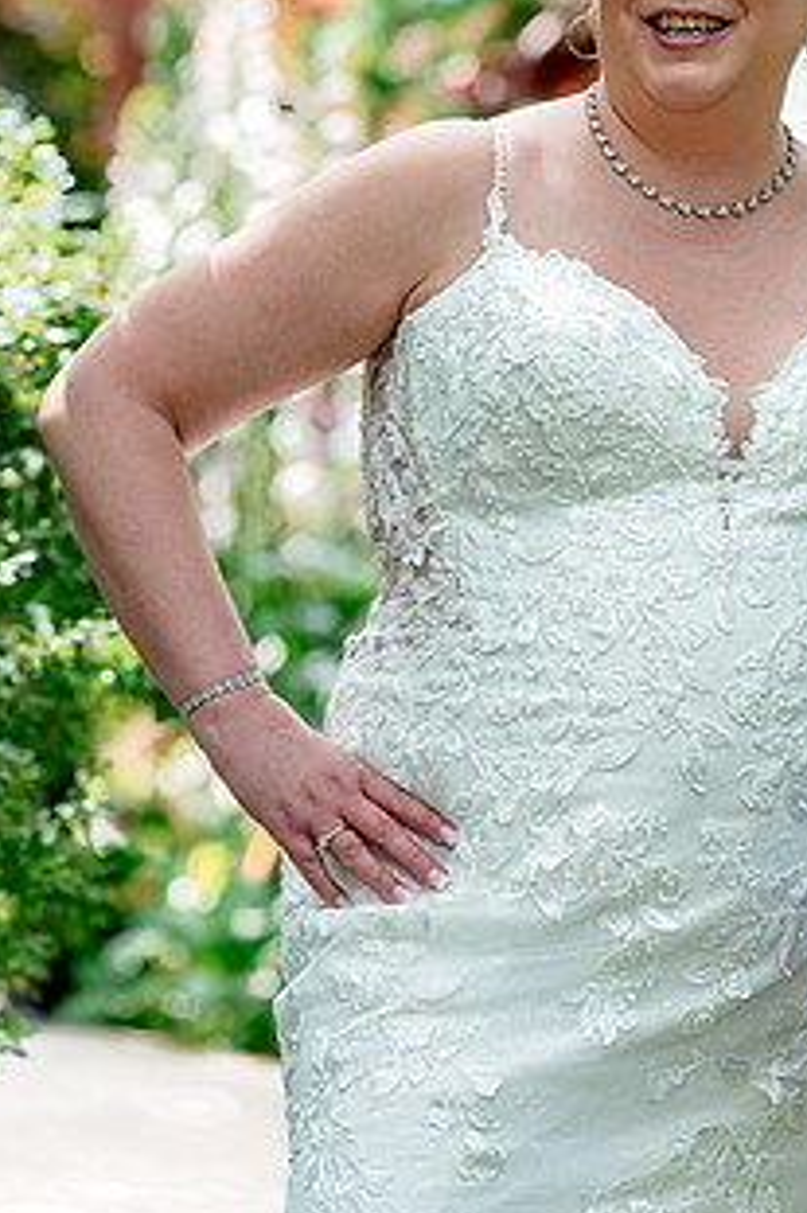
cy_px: 371
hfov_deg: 6.3
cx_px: 507
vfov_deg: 9.5
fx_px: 7304
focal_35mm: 217
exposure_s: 1/400
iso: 320
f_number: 3.5
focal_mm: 150
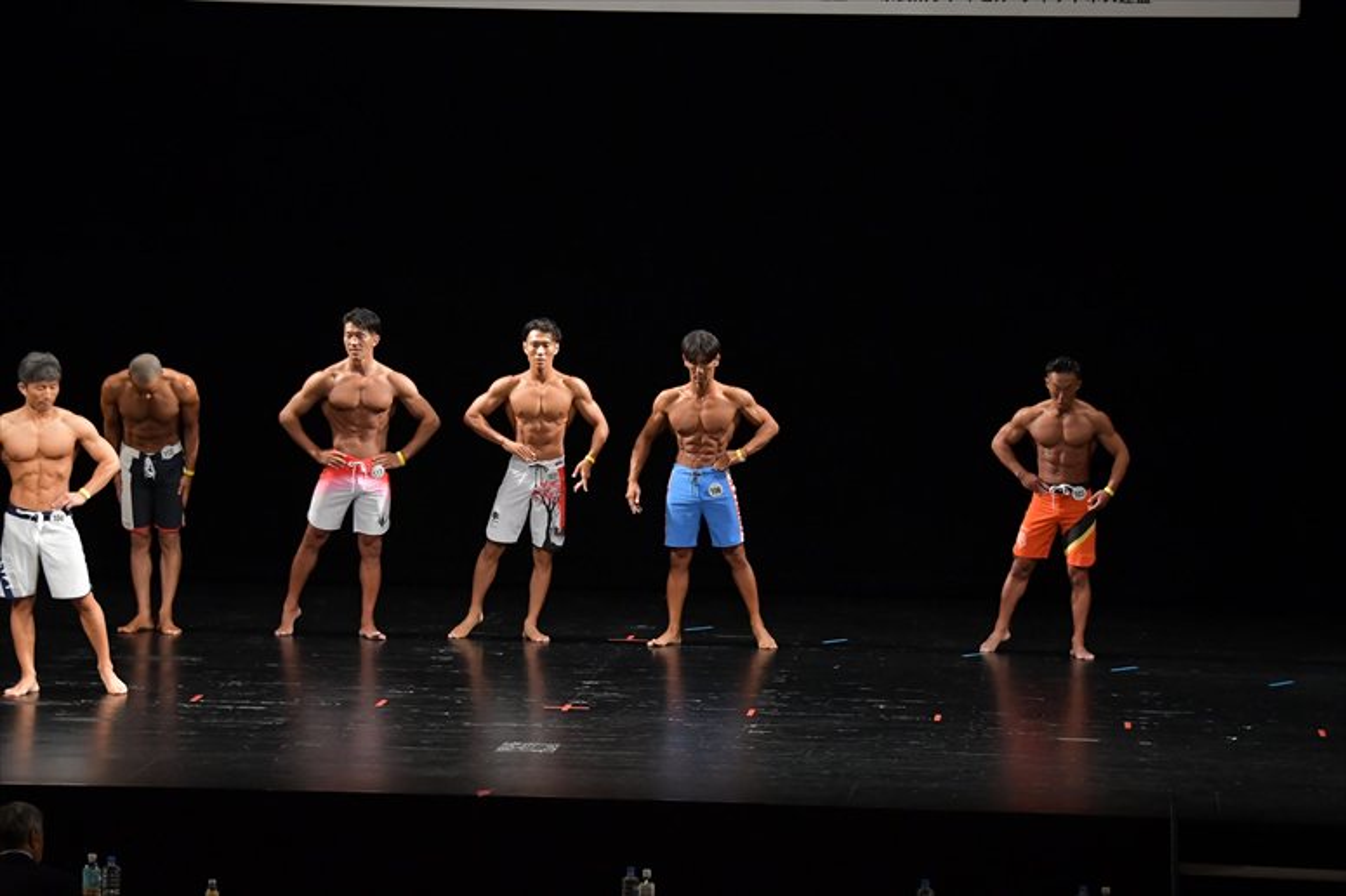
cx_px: 673
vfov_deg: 10.8
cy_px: 448
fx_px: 4746
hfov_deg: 16.1
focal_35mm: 127
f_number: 5.6
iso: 3200
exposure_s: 1/400
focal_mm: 85
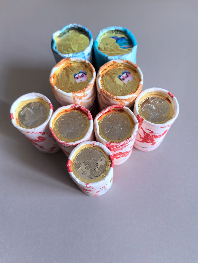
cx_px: 99
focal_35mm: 27
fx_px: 206
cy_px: 132
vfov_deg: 65.3
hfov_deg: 51.4
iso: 320
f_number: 2
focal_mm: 5.75
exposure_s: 1/100
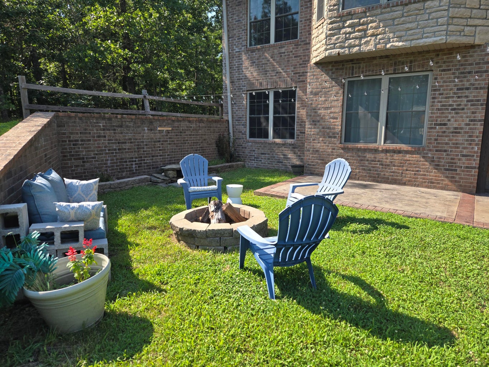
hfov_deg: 73.9
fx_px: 325
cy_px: 184
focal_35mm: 23
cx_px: 244
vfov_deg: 58.9
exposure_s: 1/1925
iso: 80
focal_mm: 5.4
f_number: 1.8
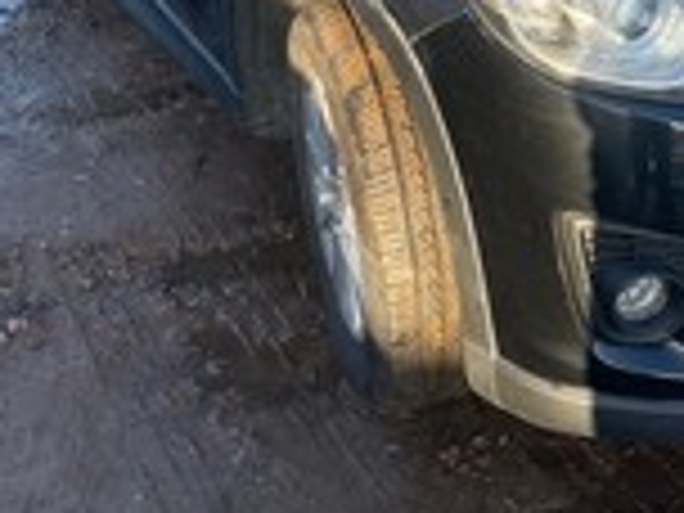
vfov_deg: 23.2
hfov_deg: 31.0
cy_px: -27
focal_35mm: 60
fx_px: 1186
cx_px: 594
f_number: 1.6
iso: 32
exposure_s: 1/438
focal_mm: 4.2
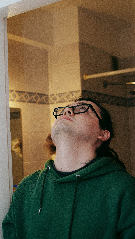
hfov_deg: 22.6
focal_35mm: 53
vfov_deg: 39.2
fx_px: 337
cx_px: 72
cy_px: 118
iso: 500
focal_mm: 50
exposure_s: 1/200
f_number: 5.6
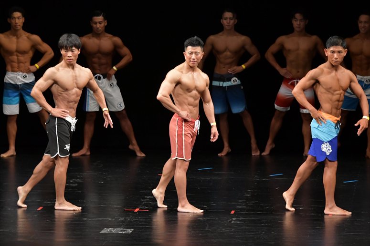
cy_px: 123
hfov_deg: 8.6
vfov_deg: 5.7
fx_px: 2465
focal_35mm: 240
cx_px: 185
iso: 3200
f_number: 5.6
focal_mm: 160
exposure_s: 1/400
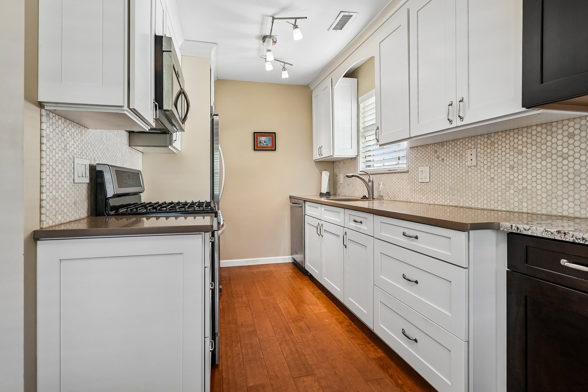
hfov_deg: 89.7
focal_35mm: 18
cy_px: 196
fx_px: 296
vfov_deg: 67.1
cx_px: 294
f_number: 7.1
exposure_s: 1/30
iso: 640
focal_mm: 18.1
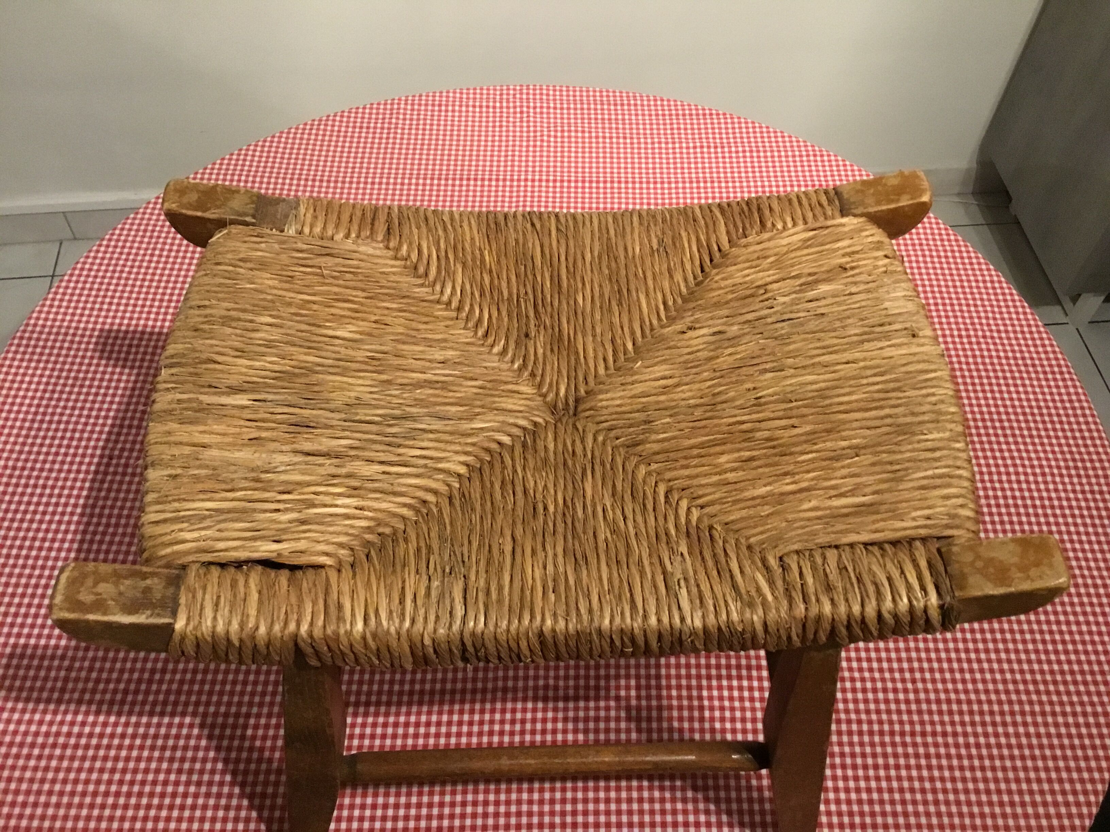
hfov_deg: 58.4
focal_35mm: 31
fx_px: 994
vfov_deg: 45.4
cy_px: 416
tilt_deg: -54.2
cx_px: 555
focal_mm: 3.3
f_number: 2.4
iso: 250
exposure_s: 1/25
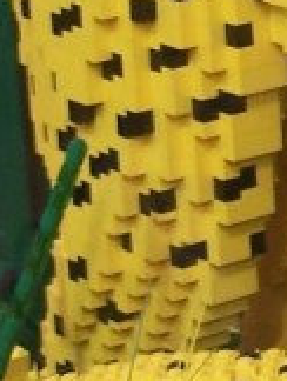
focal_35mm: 240
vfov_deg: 8.2
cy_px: 45
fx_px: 2646
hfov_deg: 5.8
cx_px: 826
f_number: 2.8
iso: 80
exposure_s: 1/2
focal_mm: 6.3
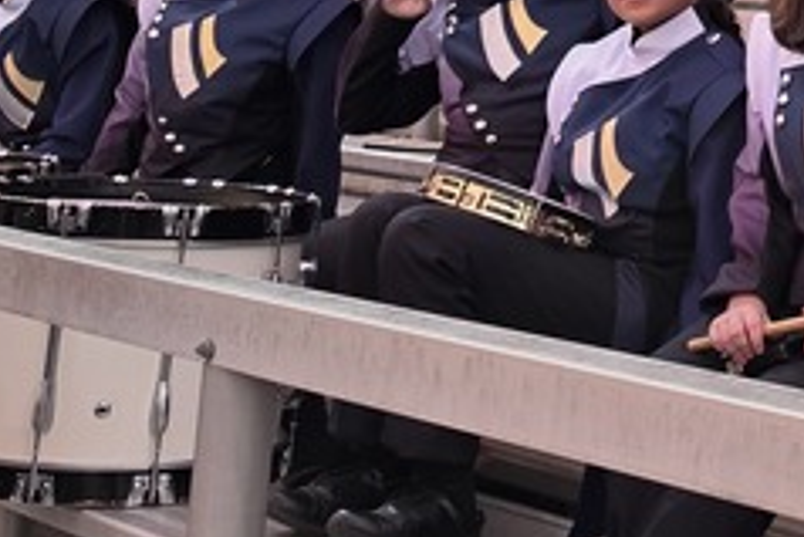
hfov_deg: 18.4
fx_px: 2302
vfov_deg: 12.6
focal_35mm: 103
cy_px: -287
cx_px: 1047
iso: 100
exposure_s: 1/120
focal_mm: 6.5
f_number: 1.4
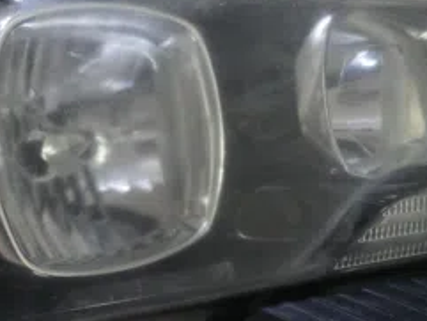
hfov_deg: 31.6
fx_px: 753
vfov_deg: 24.0
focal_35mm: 61
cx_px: 248
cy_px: 179
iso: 2000
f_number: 1.7
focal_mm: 6.3
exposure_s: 1/100
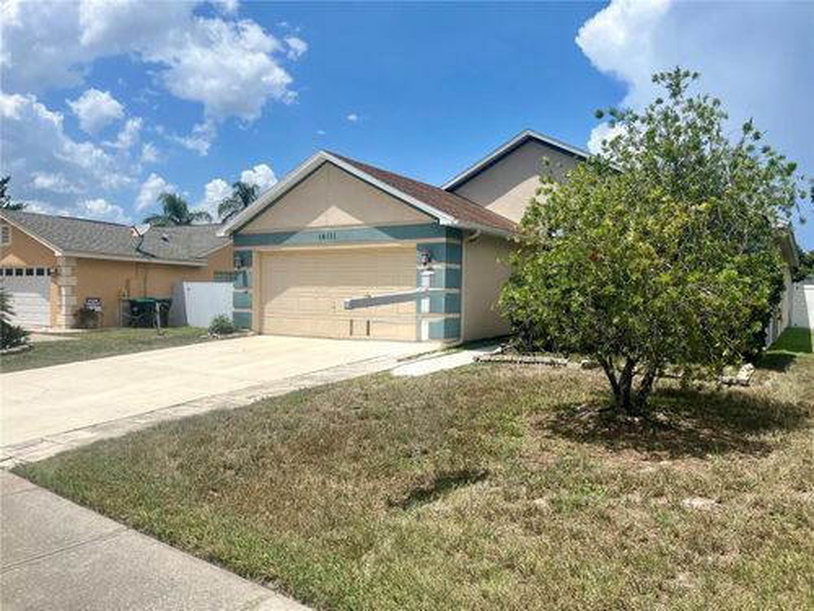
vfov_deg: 53.1
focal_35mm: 26
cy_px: 306
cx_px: 407
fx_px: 611
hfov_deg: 67.3
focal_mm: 5.1
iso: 50
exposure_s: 1/4854
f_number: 1.6
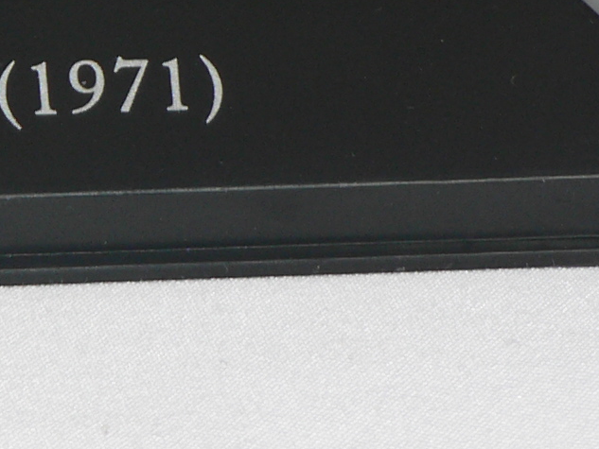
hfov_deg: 4.5
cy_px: -346
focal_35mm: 441
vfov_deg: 3.4
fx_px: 7633
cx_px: -371
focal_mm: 18.2
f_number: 3.2
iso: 80
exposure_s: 1/60
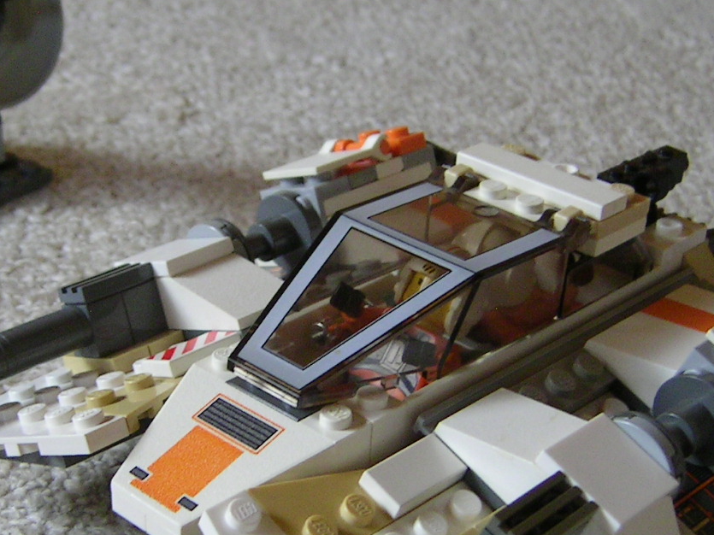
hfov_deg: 28.1
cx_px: 266
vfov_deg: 21.2
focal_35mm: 69
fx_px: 1423
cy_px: 368
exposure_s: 1/13.1
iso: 100
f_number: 2.8
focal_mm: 5.6
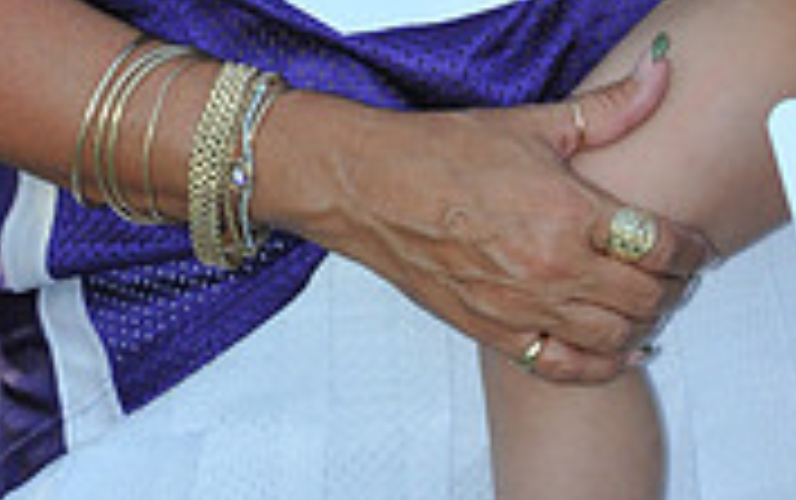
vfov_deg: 4.2
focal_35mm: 307
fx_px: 6666
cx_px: 585
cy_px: -590
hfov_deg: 6.8
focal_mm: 92
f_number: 13
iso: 1600
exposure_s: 1/250
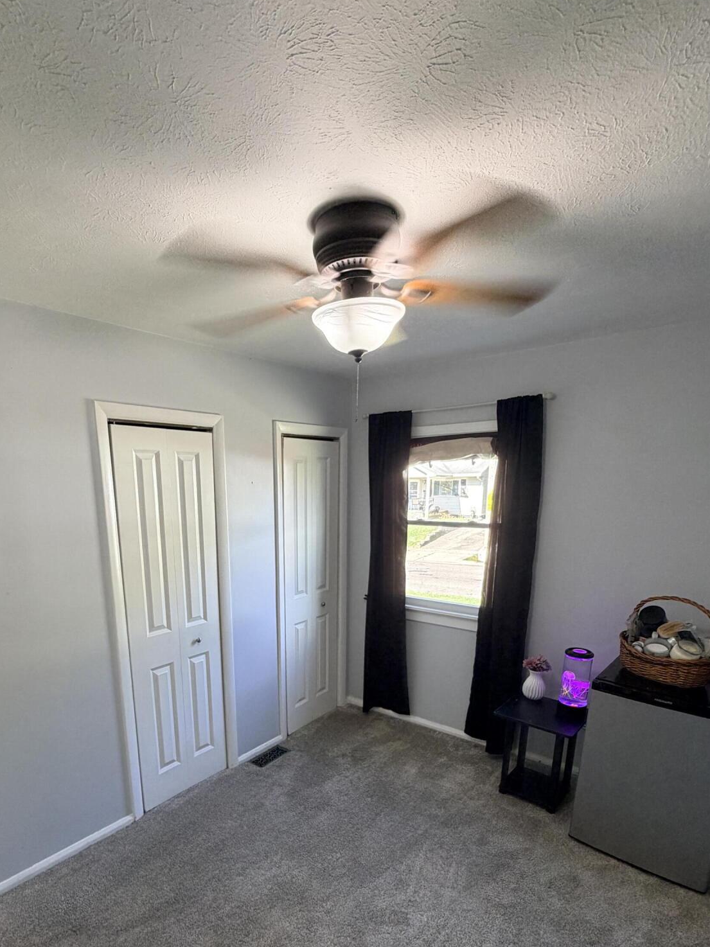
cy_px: 613
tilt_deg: -13.0
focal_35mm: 19
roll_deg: +0.0
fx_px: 520
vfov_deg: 82.4
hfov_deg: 68.2
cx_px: 295
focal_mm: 2.22
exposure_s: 1/60
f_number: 2.2
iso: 160
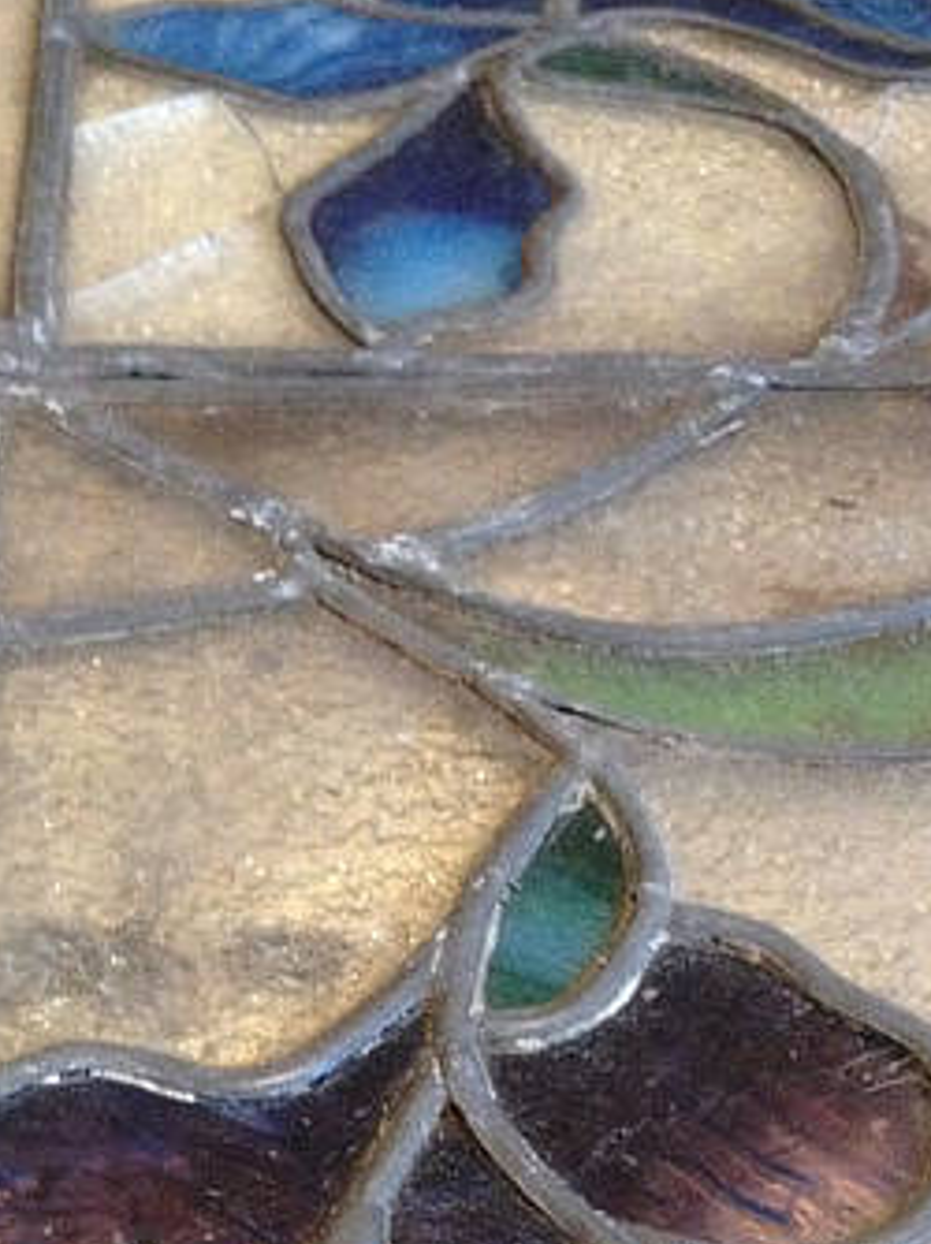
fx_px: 2513
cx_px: 588
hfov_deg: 20.9
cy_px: 1022
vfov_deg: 27.2
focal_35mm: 70
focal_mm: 4.28
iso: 500
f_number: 2.4
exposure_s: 1/17
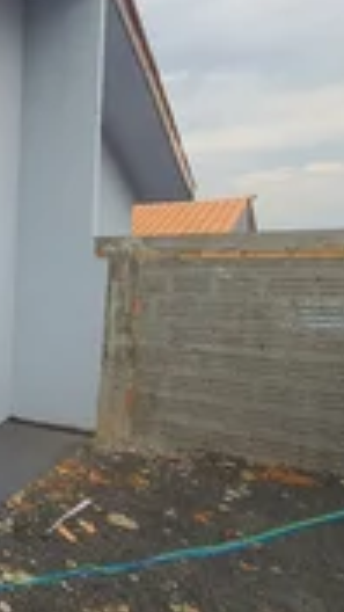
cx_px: -281
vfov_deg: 62.6
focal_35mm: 31
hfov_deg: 22.0
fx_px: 503
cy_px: 322
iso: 80
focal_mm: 1.74
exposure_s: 1/120
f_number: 2.2
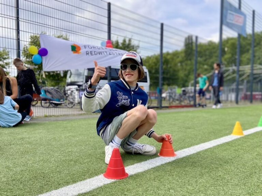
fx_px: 197
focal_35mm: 26
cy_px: 98
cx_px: 131
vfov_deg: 53.1
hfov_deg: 67.3
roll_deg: -0.6
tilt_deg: -6.1
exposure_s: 1/1522
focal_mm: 4.25
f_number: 1.8
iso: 32
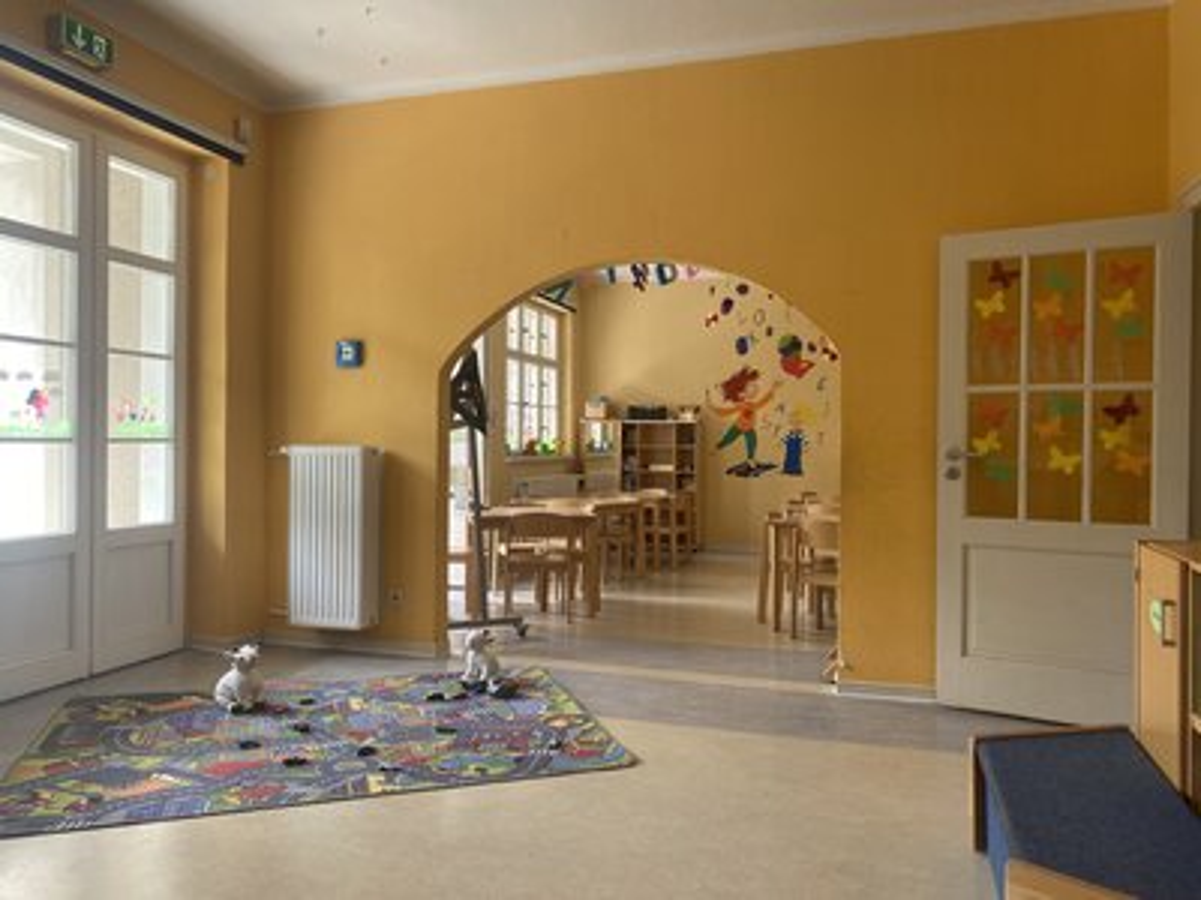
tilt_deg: -0.2
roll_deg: -0.9
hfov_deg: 67.3
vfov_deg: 53.1
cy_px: 450
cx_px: 600
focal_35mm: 26
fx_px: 902
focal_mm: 4.25
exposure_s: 1/121
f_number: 1.8
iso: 50
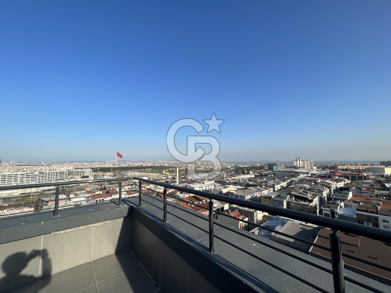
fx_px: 147
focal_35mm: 13
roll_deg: +1.6
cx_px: 196
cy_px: 146
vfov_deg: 89.9
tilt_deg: +3.4
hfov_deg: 106.2
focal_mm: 1.57
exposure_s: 1/1754
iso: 32
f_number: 1.8
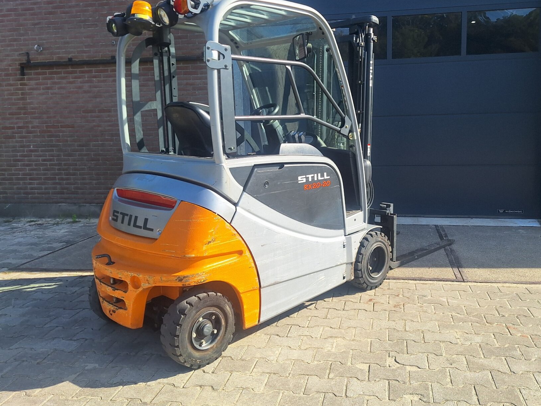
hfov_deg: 61.3
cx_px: 314
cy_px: 178
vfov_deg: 48.1
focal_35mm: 29
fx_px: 453
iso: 40
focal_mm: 5.54
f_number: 1.8
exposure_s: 1/1667
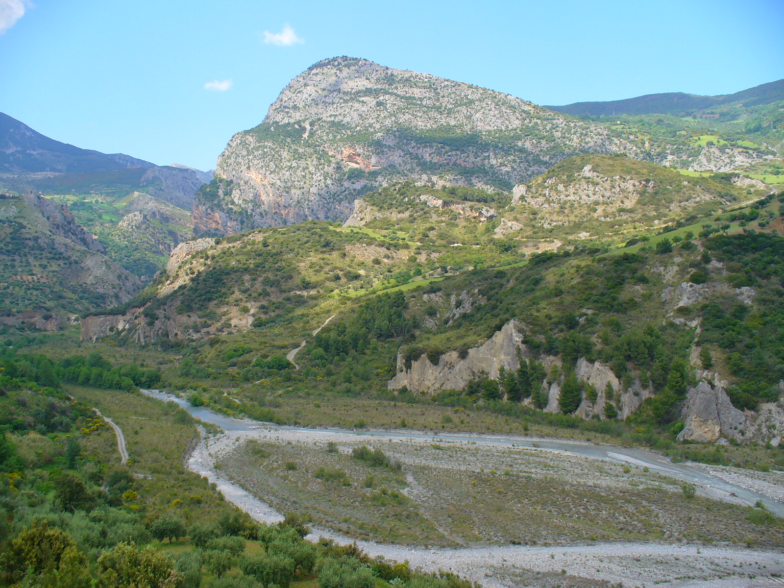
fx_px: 838
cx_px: 392
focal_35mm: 37
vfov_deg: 38.7
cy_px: 294
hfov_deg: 50.1
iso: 64
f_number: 5.6
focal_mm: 6.1
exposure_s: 1/160
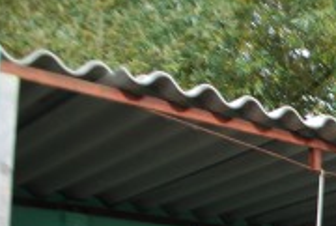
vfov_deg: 14.3
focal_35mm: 90
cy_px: 331
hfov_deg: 19.1
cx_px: 536
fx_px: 842
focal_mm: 18
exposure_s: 1/160
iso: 200
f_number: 3.5
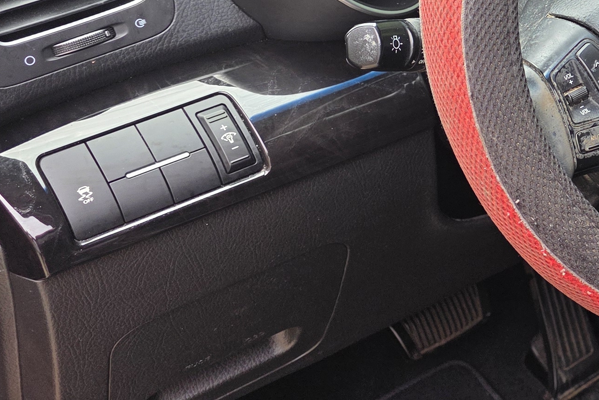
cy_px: -47
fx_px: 1231
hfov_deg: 22.9
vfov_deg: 17.7
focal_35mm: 74
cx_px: 861
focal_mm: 6.3
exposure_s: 1/180
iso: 32
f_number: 1.7
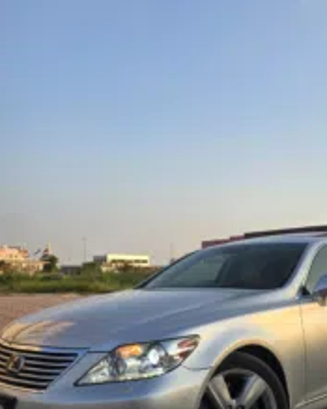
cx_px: 219
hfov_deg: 36.1
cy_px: 250
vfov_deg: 44.5
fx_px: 496
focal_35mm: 41
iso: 12
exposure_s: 1/290
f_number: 1.7
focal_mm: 6.3
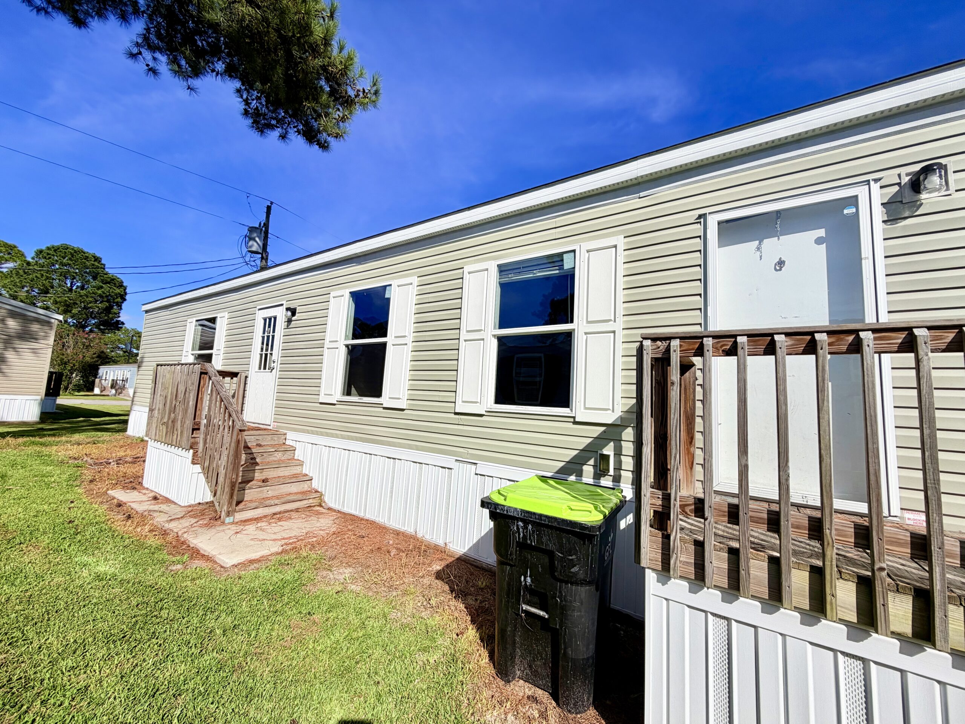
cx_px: 482
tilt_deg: +7.2
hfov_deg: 102.1
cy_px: 362
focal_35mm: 14
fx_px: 390
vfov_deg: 85.7
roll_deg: -4.2
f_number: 2.2
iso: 20
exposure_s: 1/1613
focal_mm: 2.22
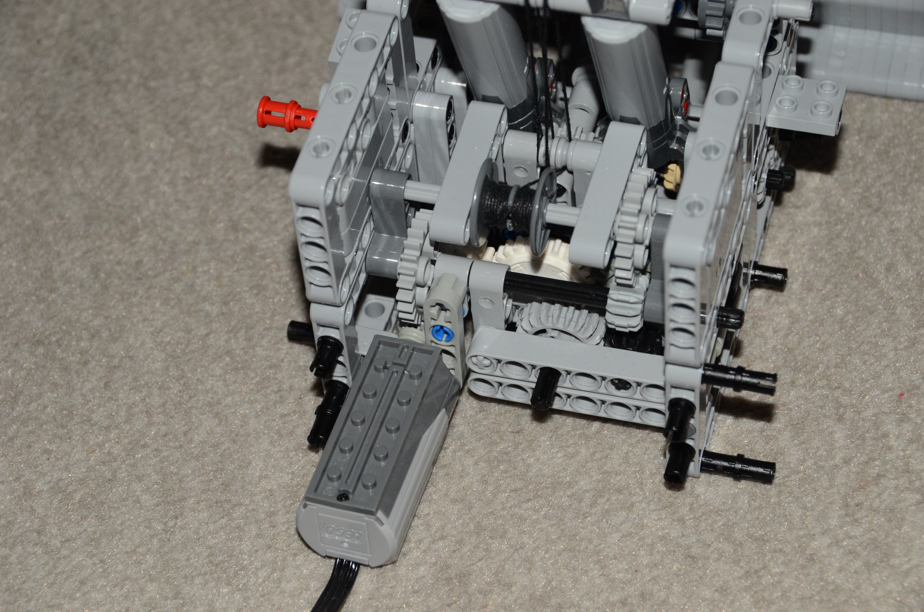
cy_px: 306
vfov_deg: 13.0
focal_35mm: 105
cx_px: 462
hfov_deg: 19.5
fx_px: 2689
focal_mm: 70
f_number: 8
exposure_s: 1/60
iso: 800
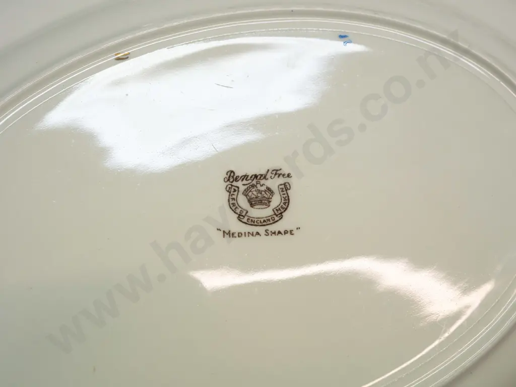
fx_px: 716
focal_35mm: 48
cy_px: 194
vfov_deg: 30.3
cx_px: 258
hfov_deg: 39.7
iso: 2500
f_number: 6.3
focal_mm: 24
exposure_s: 1/320
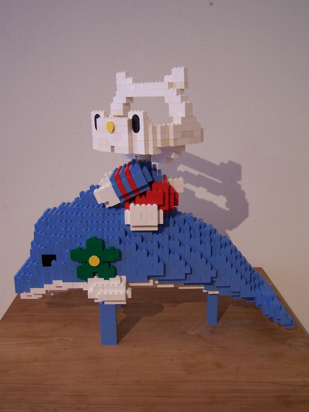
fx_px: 452
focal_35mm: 38
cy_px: 206
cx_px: 154
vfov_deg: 49.0
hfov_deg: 37.7
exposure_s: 1/3
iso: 80
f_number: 2.8
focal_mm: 6.3
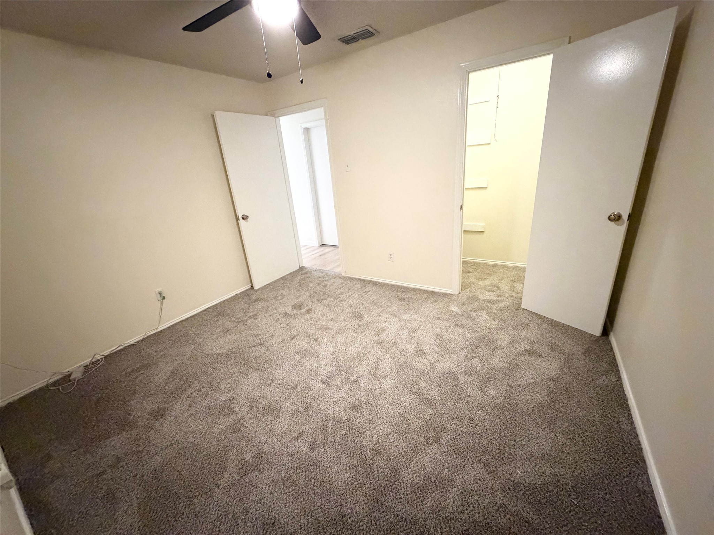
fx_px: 289
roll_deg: +5.4
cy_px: 268
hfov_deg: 102.1
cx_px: 357
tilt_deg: -19.6
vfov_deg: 85.7
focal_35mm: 14
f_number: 2.2
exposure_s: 1/40
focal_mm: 2.22
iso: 1000
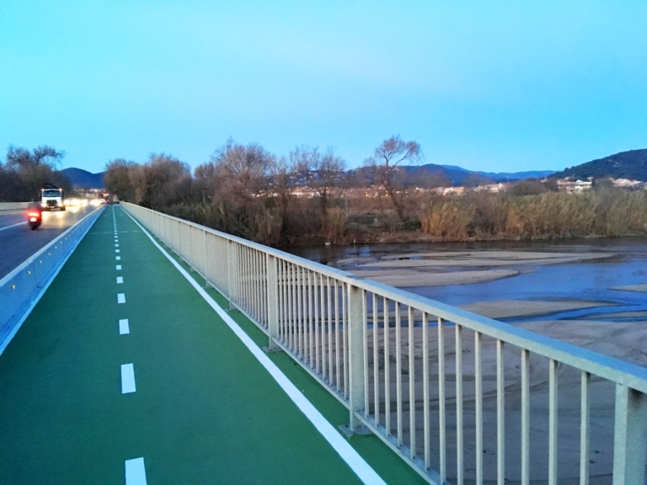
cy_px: 242
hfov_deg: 61.7
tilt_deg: -4.3
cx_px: 324
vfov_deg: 48.2
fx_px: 542
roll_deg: +0.7
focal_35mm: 29
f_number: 2.2
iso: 320
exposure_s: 1/17
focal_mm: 4.15
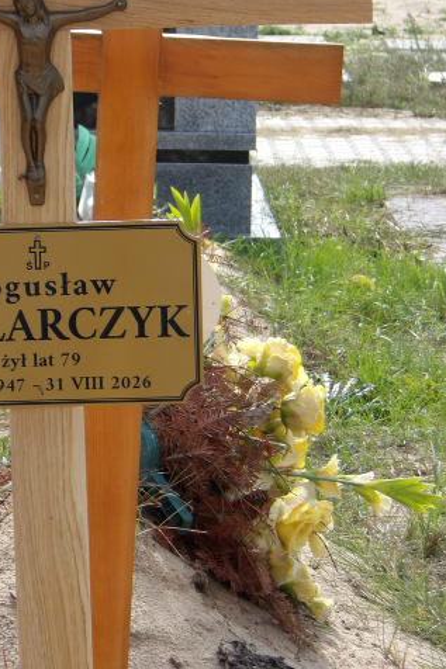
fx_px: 2808
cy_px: 333
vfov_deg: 13.6
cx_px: 45
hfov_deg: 9.0
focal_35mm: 151
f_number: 6.6
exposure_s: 1/190
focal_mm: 19.6
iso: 100
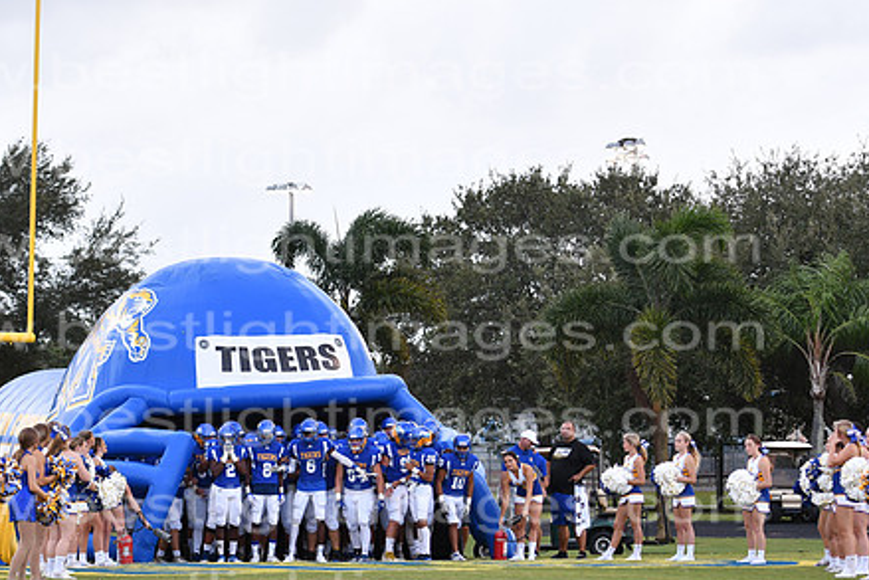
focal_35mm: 149
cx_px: 319
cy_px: 379
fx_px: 3589
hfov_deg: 13.8
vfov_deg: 9.2
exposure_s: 1/500
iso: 400
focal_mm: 75
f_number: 3.2
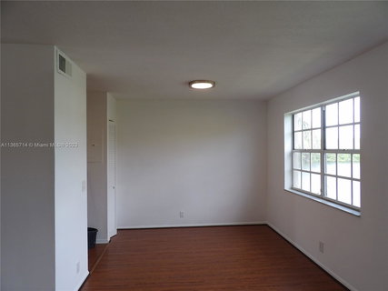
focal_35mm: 24
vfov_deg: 56.8
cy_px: 146
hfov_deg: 71.6
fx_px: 269
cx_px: 194
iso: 100
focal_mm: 4.3
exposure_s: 1/75
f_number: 3.2
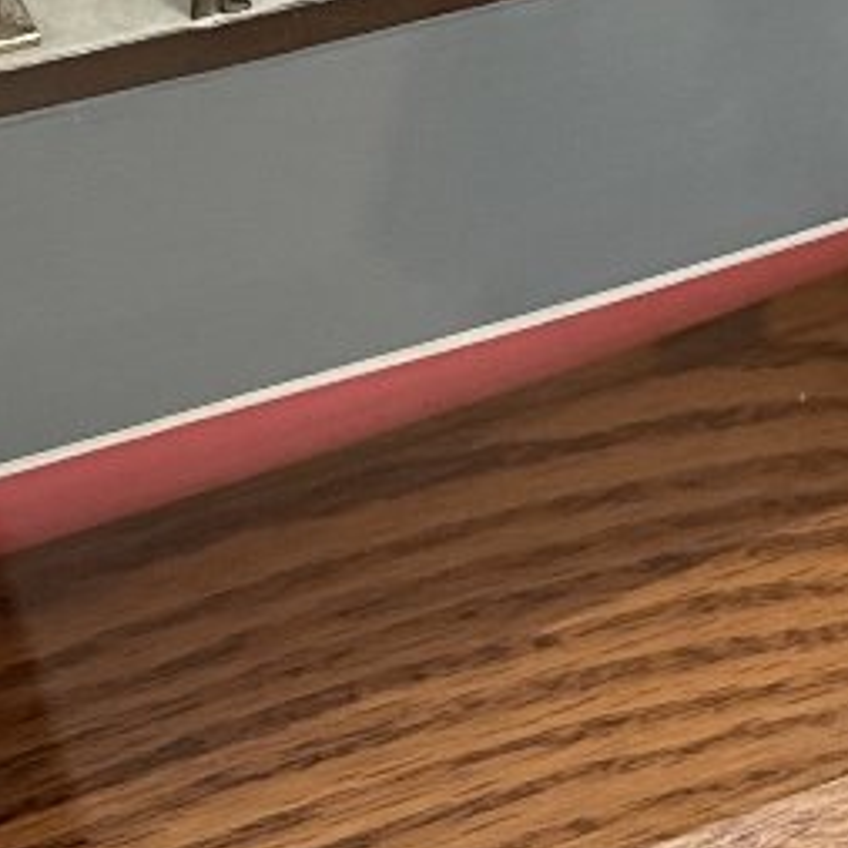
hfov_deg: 16.0
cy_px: -325
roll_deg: +0.1
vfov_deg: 15.1
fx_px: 3021
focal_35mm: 109
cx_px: 446
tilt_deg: -23.0
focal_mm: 4.2
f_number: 1.6
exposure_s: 1/50
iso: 400
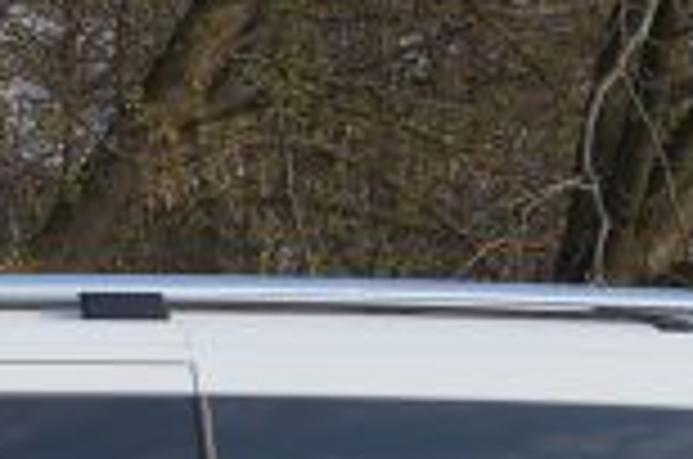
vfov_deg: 3.9
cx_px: -536
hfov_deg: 5.8
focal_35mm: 349
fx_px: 6711
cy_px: 461
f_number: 8
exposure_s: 1/160
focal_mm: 35
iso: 100
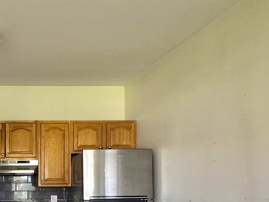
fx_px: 319
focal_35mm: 41
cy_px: 187
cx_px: -7
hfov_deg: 39.6
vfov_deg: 33.1
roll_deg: +0.7
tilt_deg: -0.3
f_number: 2.2
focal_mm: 2.22
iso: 200
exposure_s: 1/60
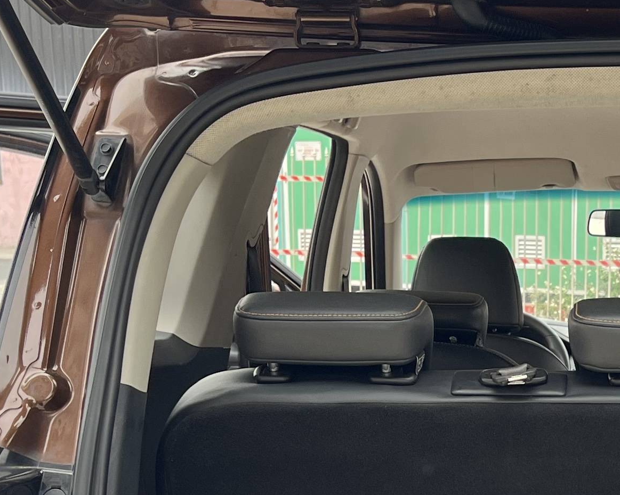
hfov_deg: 21.0
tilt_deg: -15.9
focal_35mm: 88
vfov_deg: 16.5
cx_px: 616
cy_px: 641
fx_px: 1614
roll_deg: -0.8
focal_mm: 5.1
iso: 40
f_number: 1.6
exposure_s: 1/188
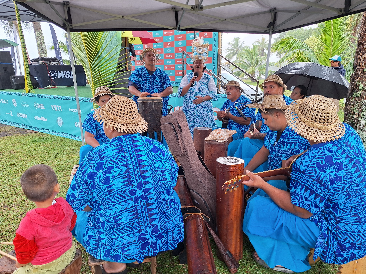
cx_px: 183
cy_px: 137
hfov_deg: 73.9
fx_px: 243
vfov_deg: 58.9
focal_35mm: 23
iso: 50
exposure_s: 1/100
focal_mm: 5.54
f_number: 1.8
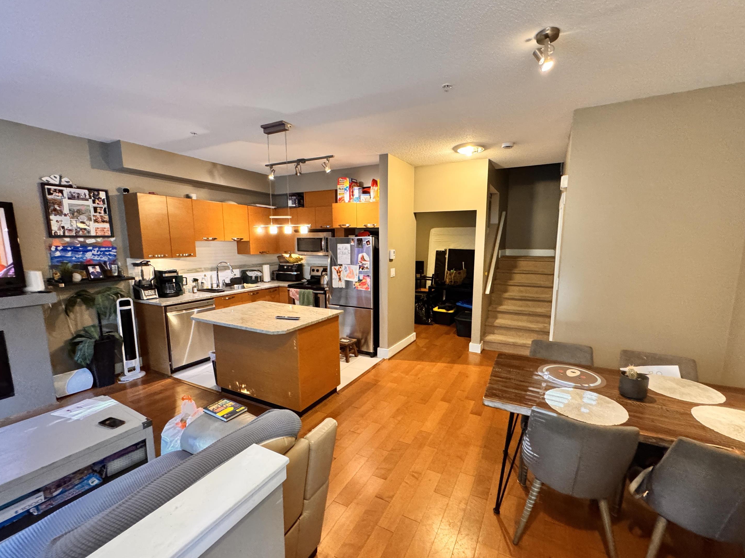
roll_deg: +0.5
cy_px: 288
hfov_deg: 98.1
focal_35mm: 15
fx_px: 323
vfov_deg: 81.7
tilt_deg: -9.0
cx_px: 388
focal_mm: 2.22
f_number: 2.2
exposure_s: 1/60
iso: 640
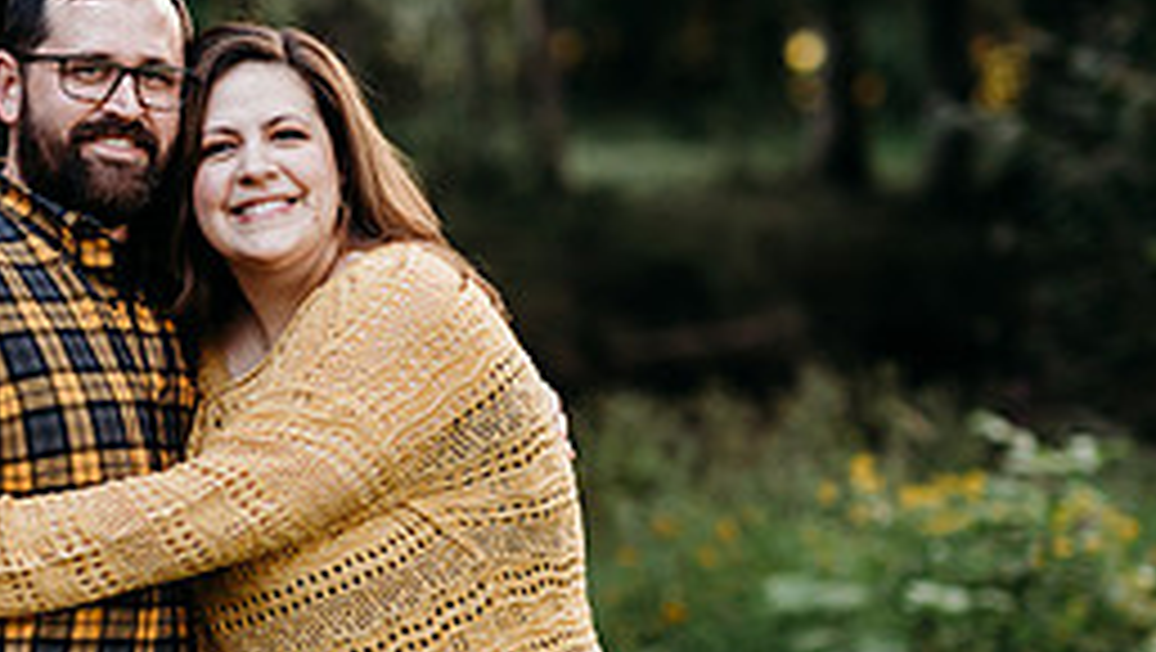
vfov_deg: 6.1
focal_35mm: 201
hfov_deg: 10.6
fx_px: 6166
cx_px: 67
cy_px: 429
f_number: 2.2
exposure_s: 1/200
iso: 125
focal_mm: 85
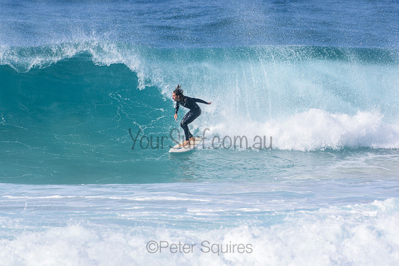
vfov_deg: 1.8
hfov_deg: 2.7
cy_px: 133
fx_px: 8314
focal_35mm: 750
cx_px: 200
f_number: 5.6
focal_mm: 500
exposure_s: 1/2000
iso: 280
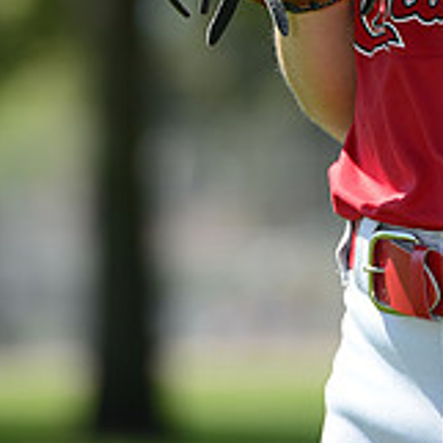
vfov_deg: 2.9
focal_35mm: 611
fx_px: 8847
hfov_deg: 2.9
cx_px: 414
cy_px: -289
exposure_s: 1/640
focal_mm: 200
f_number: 5.6
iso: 200
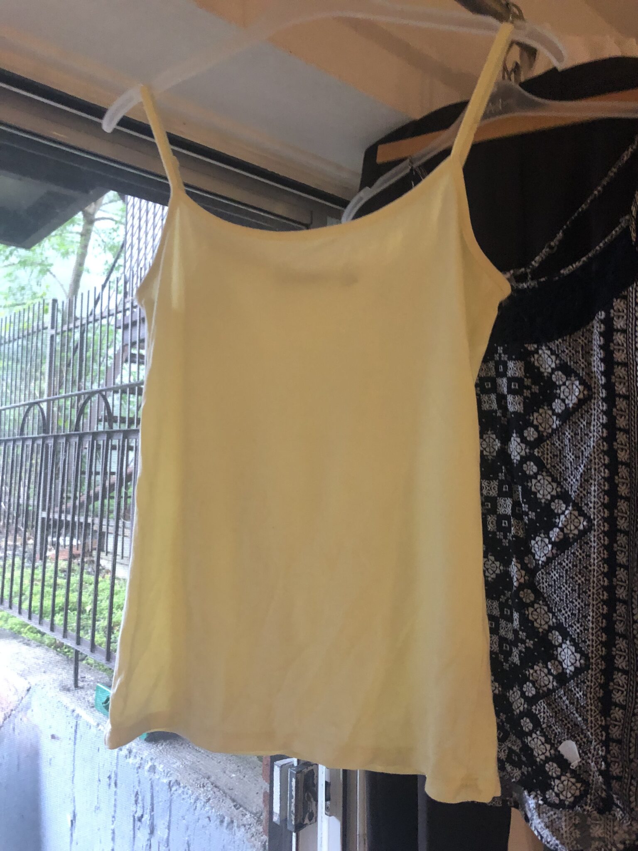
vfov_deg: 63.4
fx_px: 688
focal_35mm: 28
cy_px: 426
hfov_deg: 49.7
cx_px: 319
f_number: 1.8
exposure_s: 1/15
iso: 100
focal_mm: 3.99
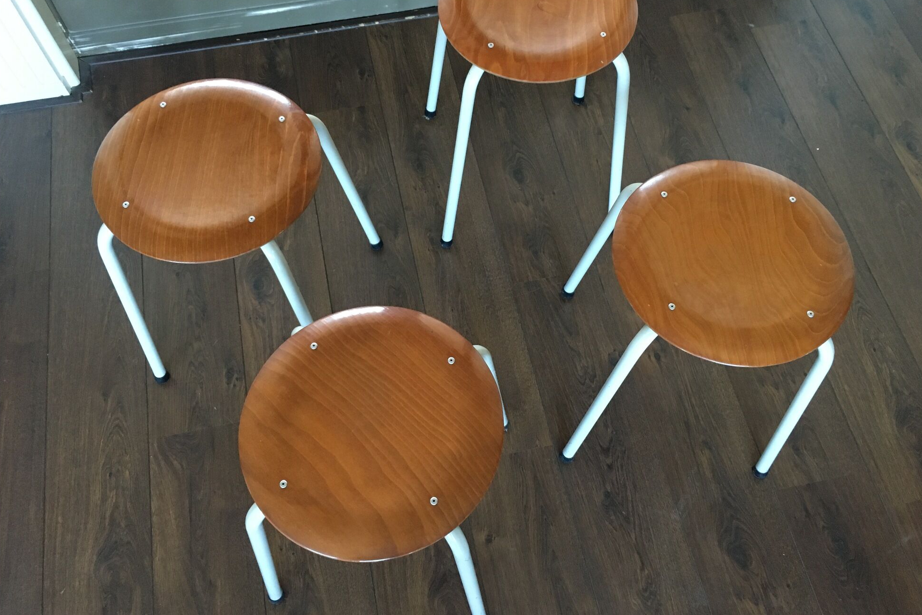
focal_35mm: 31
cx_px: 467
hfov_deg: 60.3
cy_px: 296
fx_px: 794
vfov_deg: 42.3
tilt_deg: -62.7
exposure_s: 1/33
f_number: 2.2
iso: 200
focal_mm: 4.15
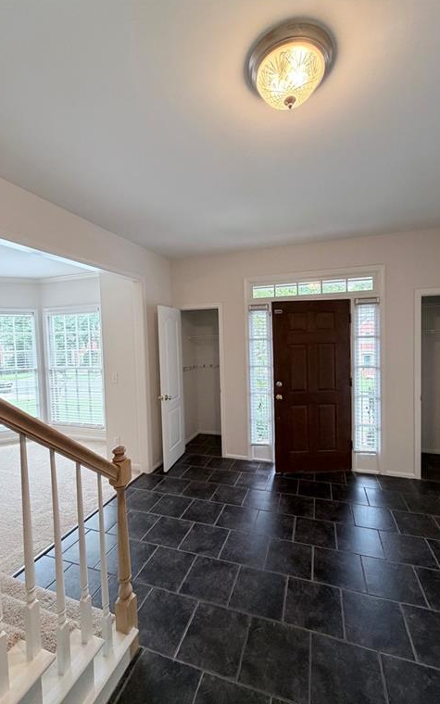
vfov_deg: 101.5
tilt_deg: -2.8
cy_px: 350
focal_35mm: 15
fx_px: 288
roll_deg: +1.4
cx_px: 228
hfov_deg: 74.8
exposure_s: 1/60
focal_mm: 2.22
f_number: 2.2
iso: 250
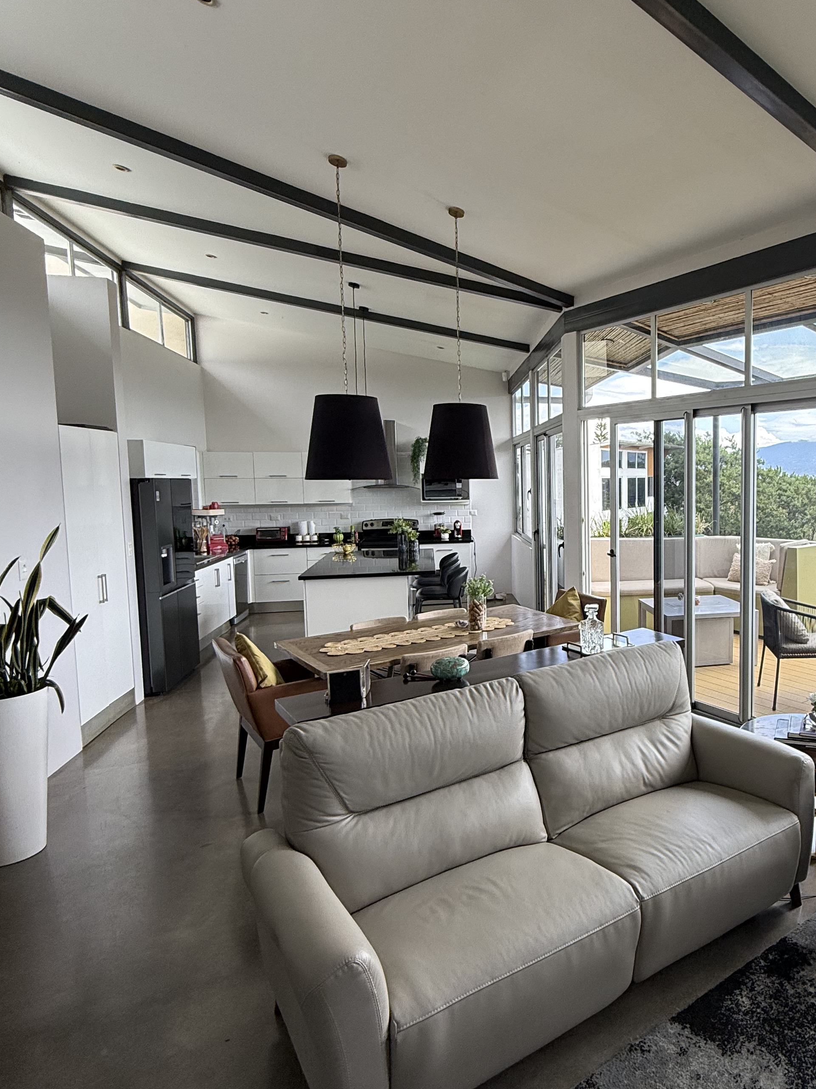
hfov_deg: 58.1
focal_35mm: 22
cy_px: 539
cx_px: 608
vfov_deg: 76.4
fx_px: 692
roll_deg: +0.2
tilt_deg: -3.7
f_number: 2.2
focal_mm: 2.22
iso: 64
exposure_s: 1/132
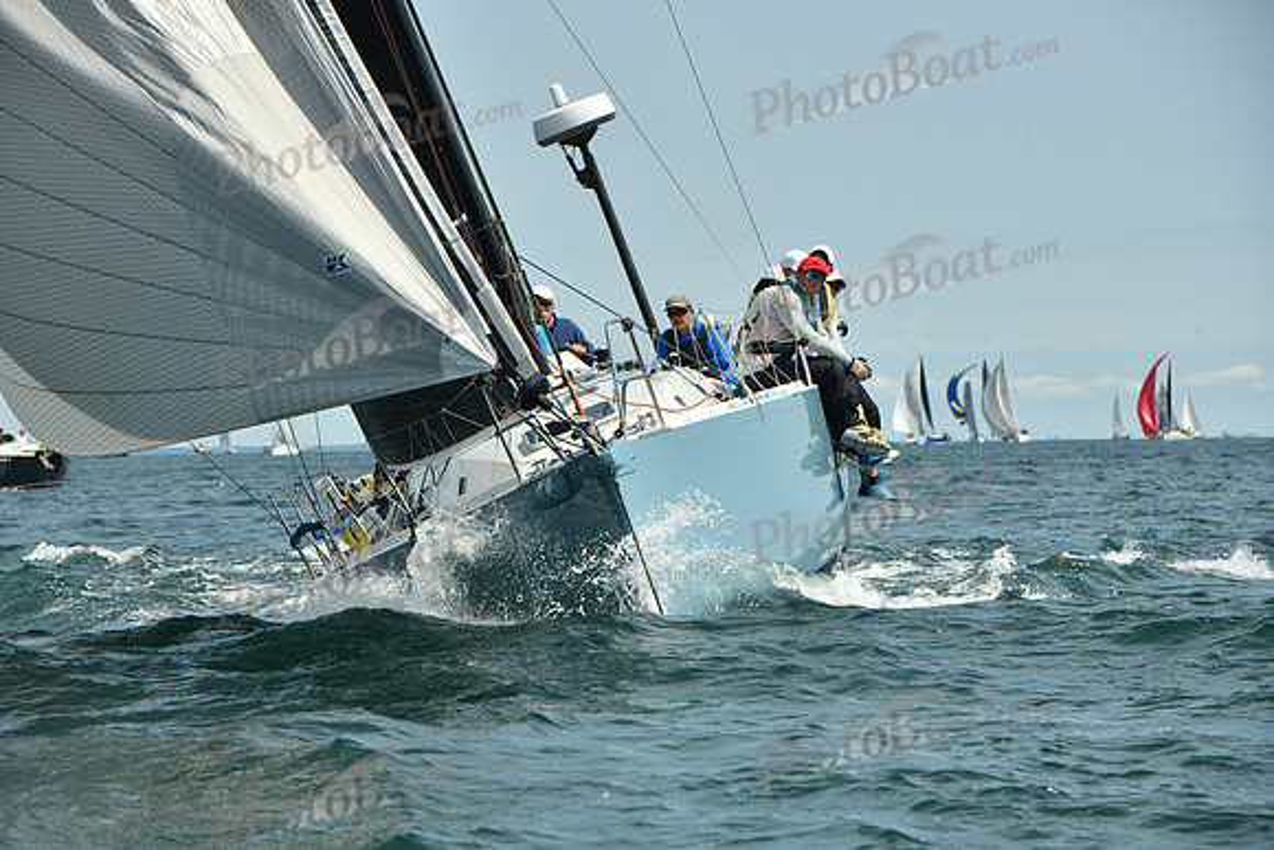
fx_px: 6548
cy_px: 425
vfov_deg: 7.4
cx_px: 637
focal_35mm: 185
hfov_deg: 11.1
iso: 320
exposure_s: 1/1000
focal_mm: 185
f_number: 10
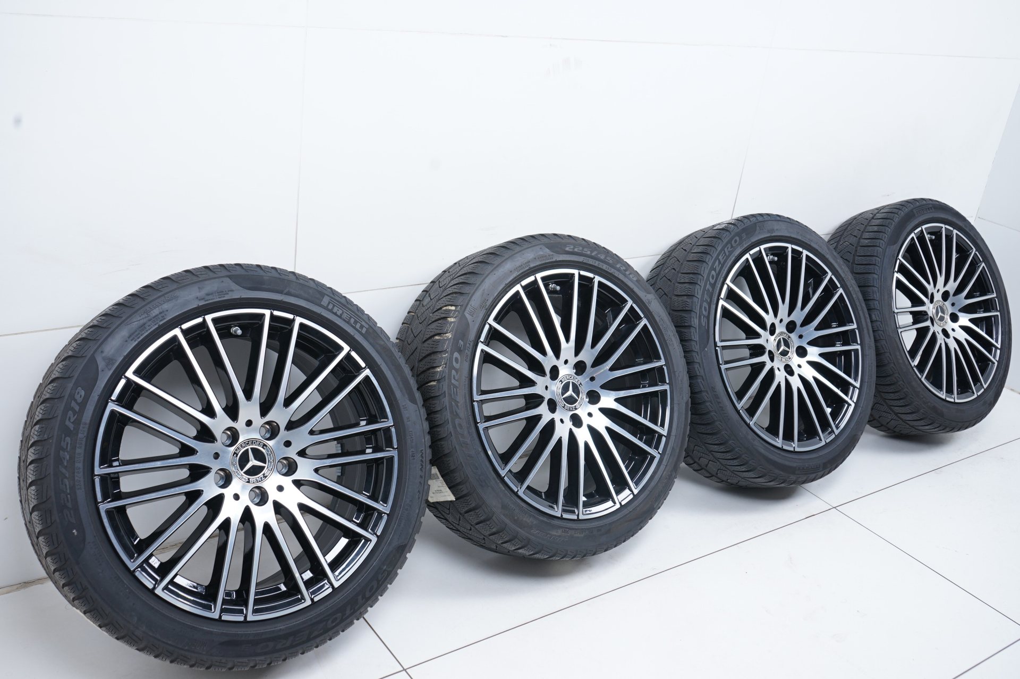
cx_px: 510
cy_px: 340
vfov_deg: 38.8
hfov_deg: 55.8
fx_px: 963
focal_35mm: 34
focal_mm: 34
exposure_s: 1/125
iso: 250
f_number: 7.1
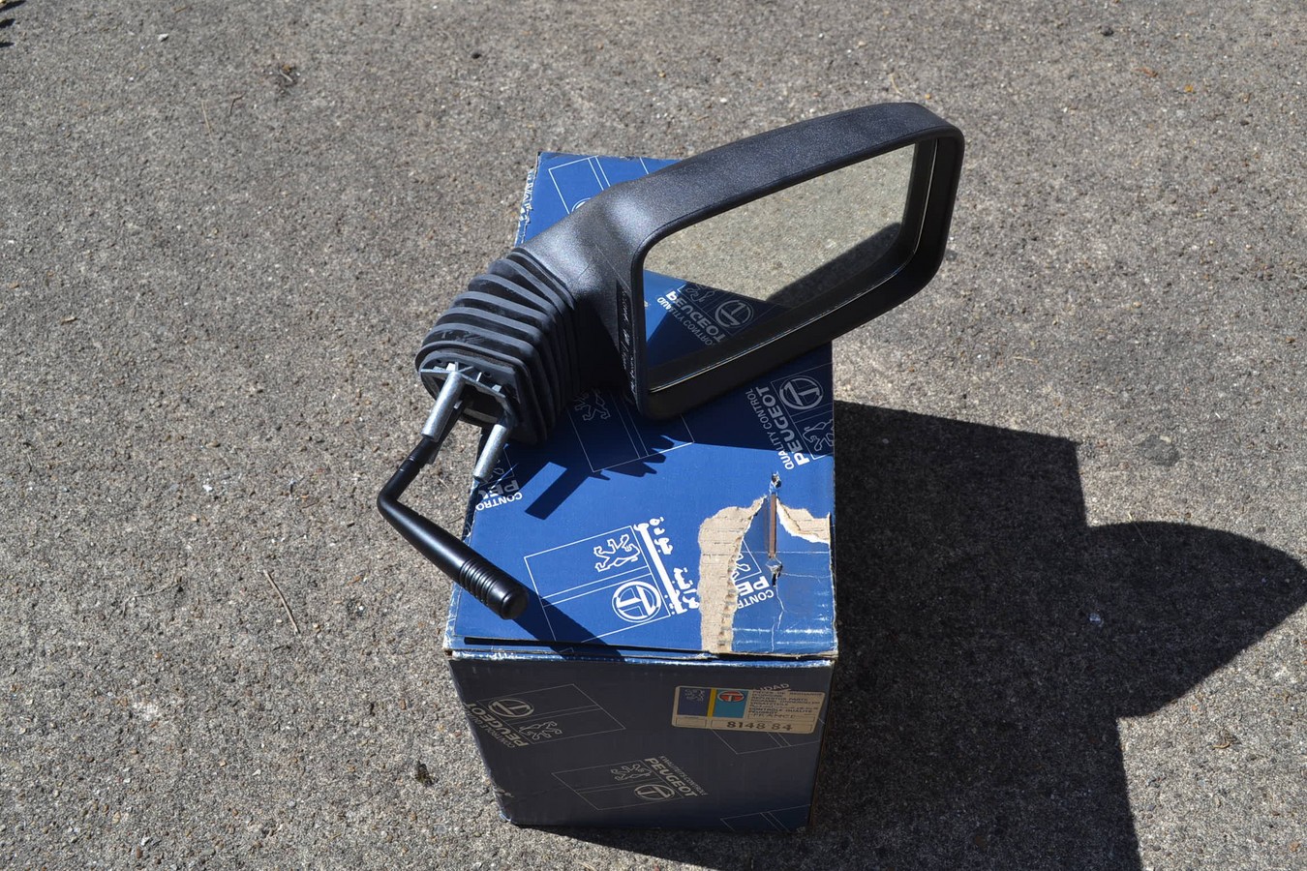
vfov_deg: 36.9
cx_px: 654
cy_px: 436
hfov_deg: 53.1
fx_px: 1307
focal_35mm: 36
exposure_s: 1/200
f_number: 7.1
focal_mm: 24
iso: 100
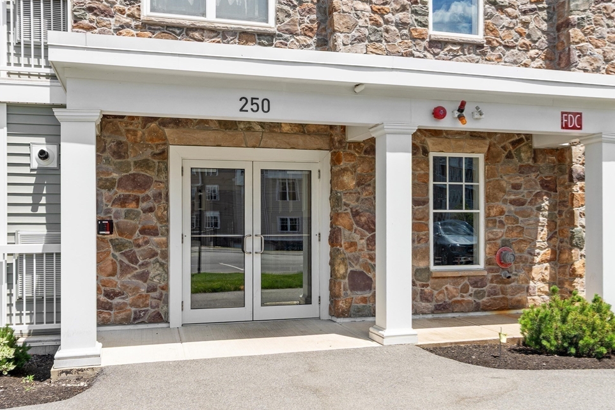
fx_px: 564
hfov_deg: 57.2
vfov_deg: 40.0
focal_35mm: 33
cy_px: 202
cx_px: 309
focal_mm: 21
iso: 100
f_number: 8
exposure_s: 1/200
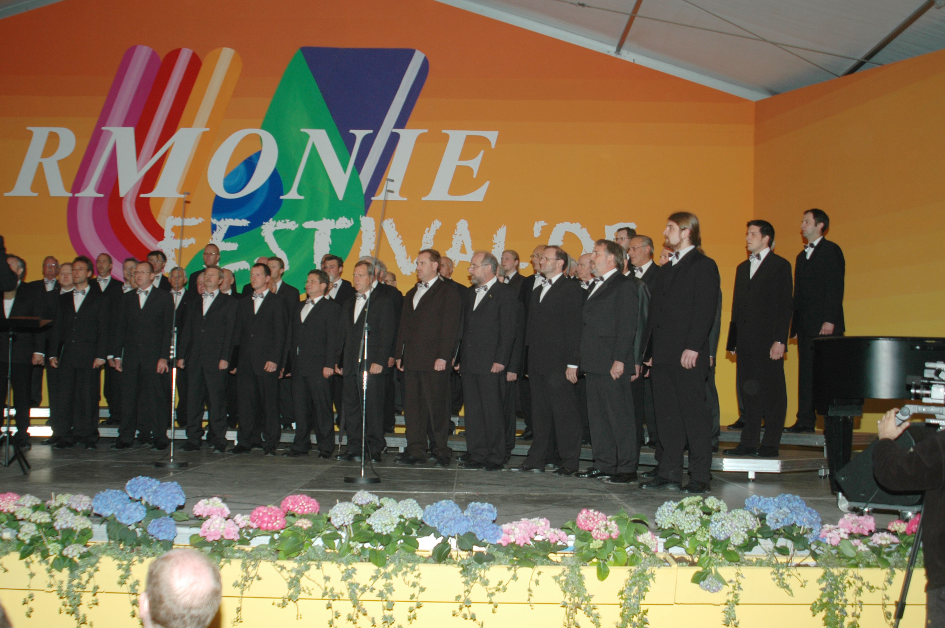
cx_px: 472
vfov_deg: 31.8
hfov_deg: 46.4
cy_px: 314
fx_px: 1102
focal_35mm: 42
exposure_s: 1/500
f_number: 4
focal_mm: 28
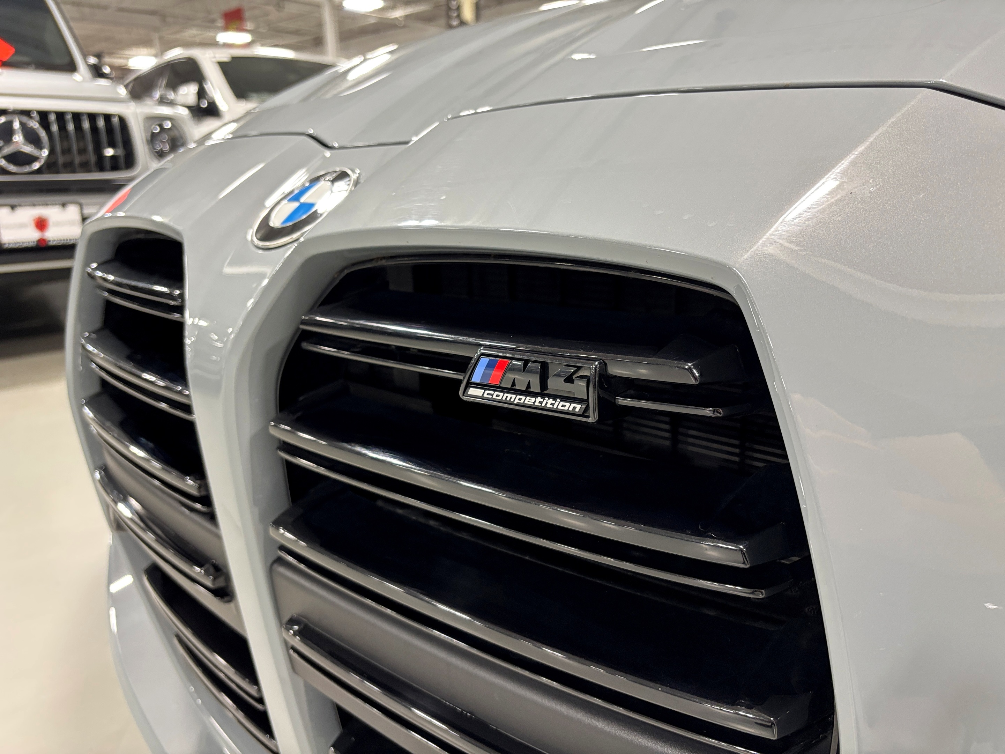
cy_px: 377
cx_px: 502
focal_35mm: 26
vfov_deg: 53.1
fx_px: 755
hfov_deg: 67.3
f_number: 1.6
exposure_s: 1/41
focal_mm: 5.96
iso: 250
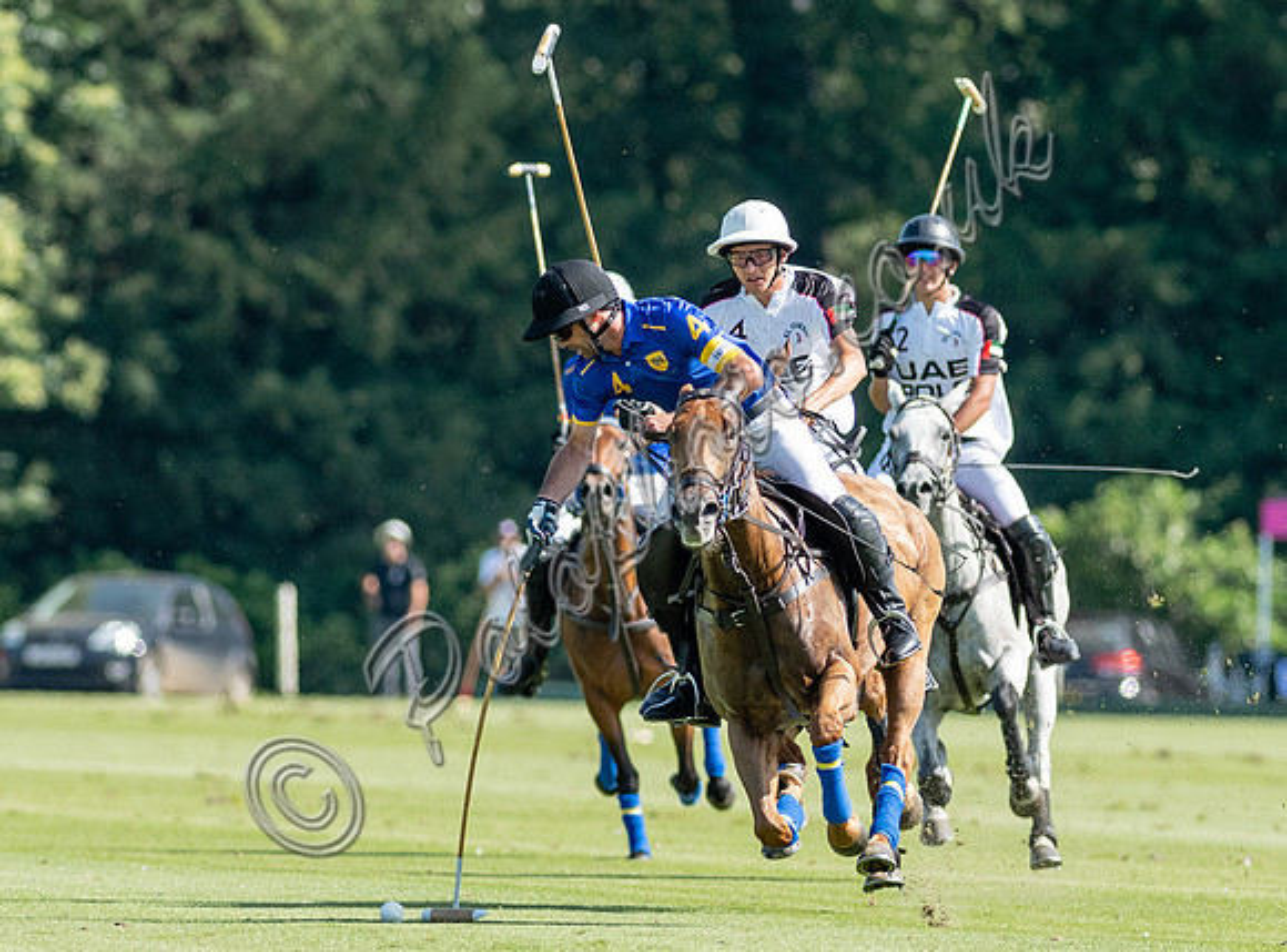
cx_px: 478
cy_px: 599
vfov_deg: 1.7
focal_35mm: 860
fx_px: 31824
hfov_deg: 2.3
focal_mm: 300
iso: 250
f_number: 4
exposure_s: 1/1600
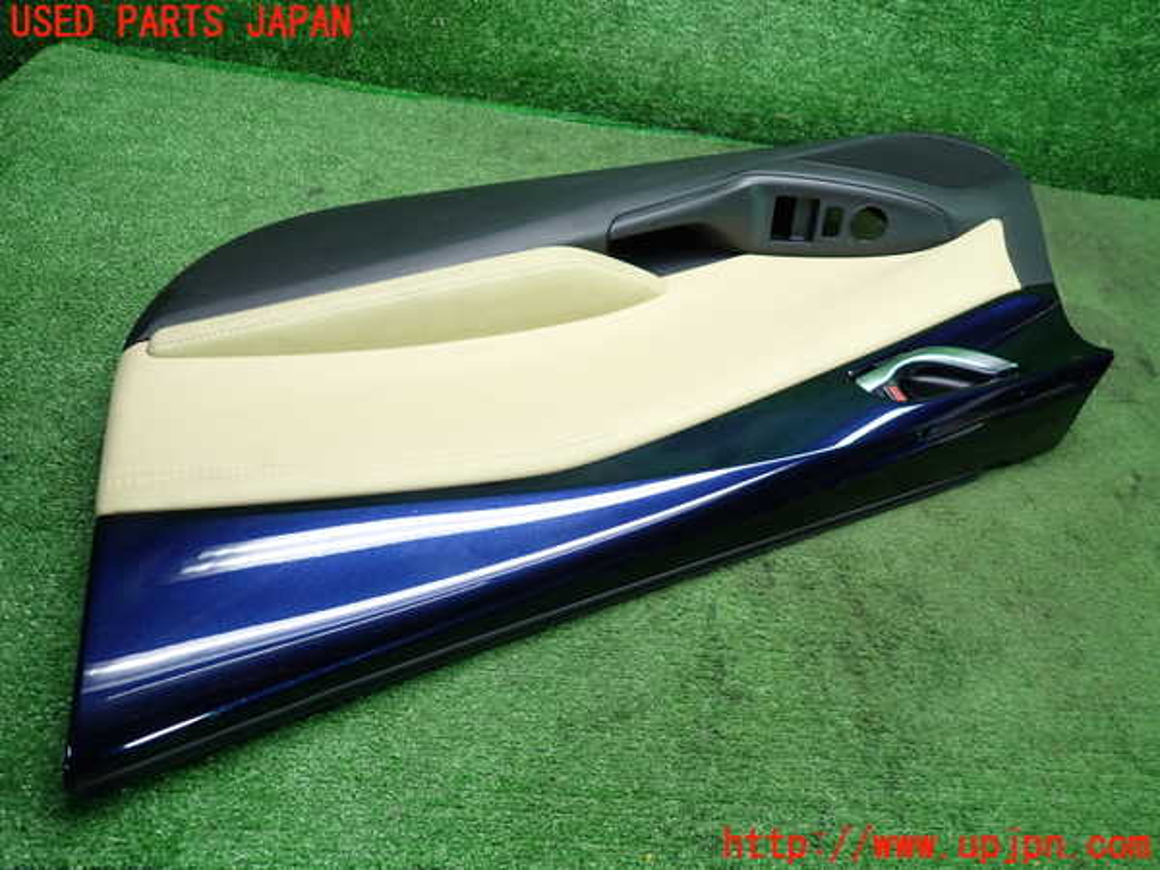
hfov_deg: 69.4
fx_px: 838
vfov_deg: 54.9
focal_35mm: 25
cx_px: 580
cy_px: 435
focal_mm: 4.5
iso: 200
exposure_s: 1/30
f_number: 2
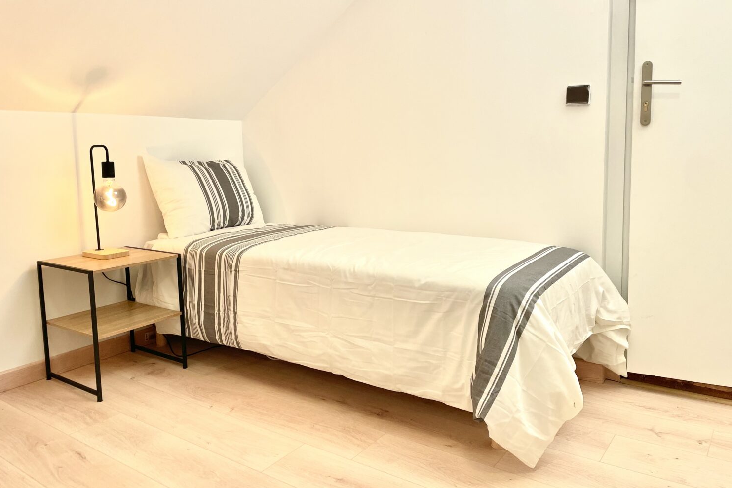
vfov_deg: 46.3
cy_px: 214
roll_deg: +1.4
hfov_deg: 65.5
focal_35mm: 28
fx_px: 569
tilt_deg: -6.5
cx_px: 362
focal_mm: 4.2
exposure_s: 1/100
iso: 80
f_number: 1.6
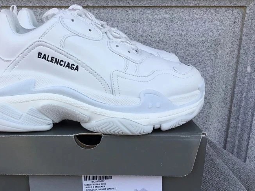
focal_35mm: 43
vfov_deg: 33.5
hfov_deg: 43.3
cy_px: 116
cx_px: 88
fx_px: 317
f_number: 2.4
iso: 25
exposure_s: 1/222
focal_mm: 3.3
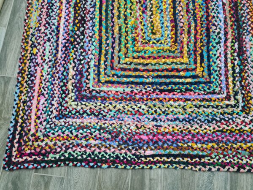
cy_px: 95
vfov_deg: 53.1
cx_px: 126
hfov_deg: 67.3
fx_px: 190
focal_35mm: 26
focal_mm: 5.4
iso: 640
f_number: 1.8
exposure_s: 1/50
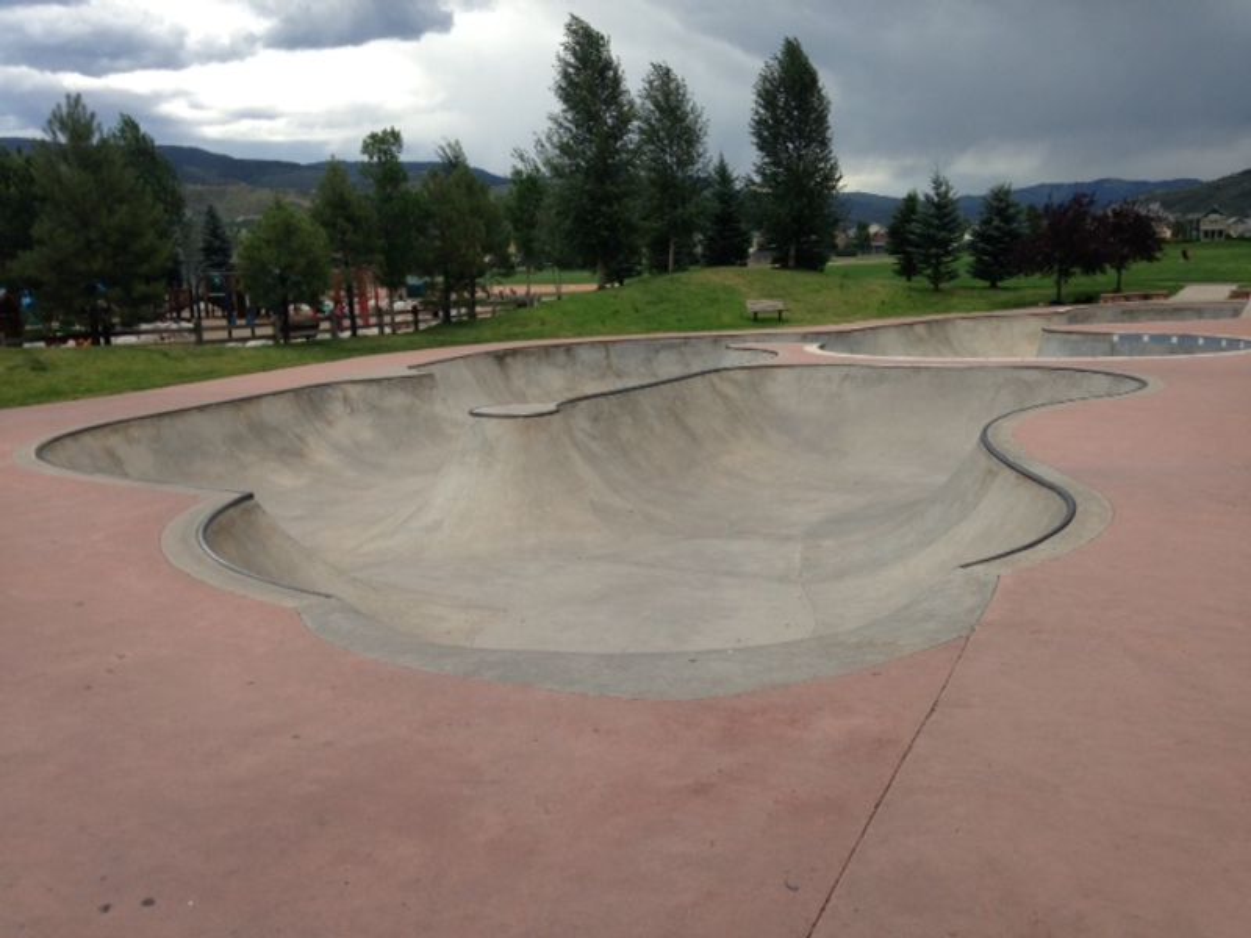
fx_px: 1193
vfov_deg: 42.9
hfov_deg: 55.4
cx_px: 626
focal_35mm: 33
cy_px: 469
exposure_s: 1/797
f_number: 2.4
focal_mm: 4.12
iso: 50
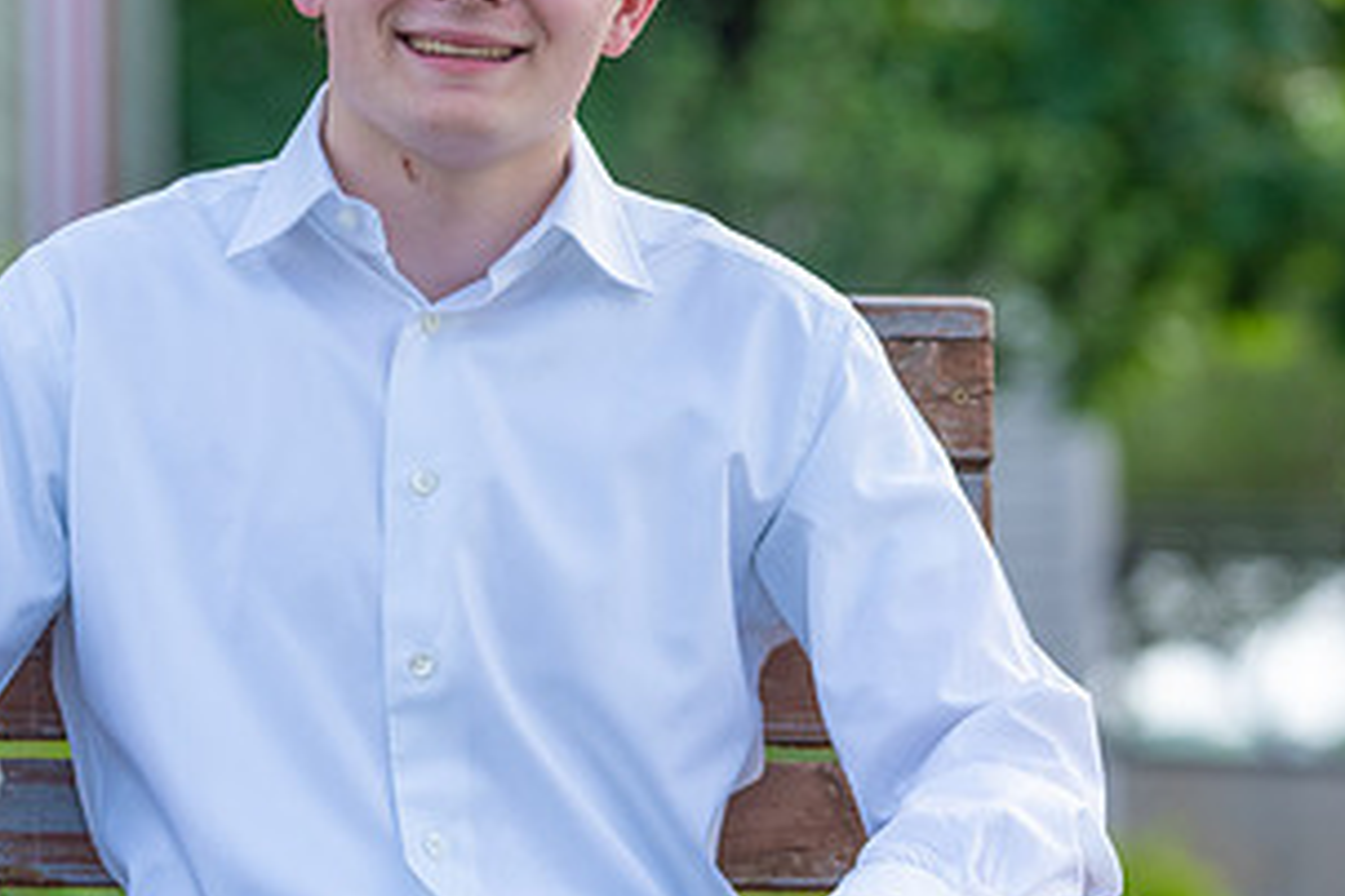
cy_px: 282
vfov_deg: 6.9
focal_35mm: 199
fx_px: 7434
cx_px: 448
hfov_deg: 10.3
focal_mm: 104
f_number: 3.2
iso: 320
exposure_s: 1/320
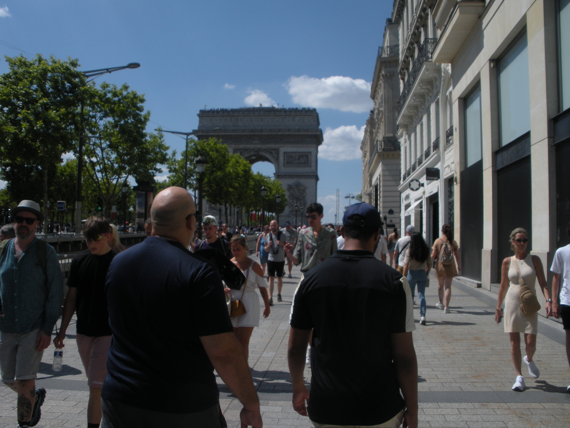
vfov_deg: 39.7
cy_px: 214
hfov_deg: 51.4
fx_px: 593
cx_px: 285
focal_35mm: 36
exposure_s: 1/561
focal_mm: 6.3
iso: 64
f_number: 5.6
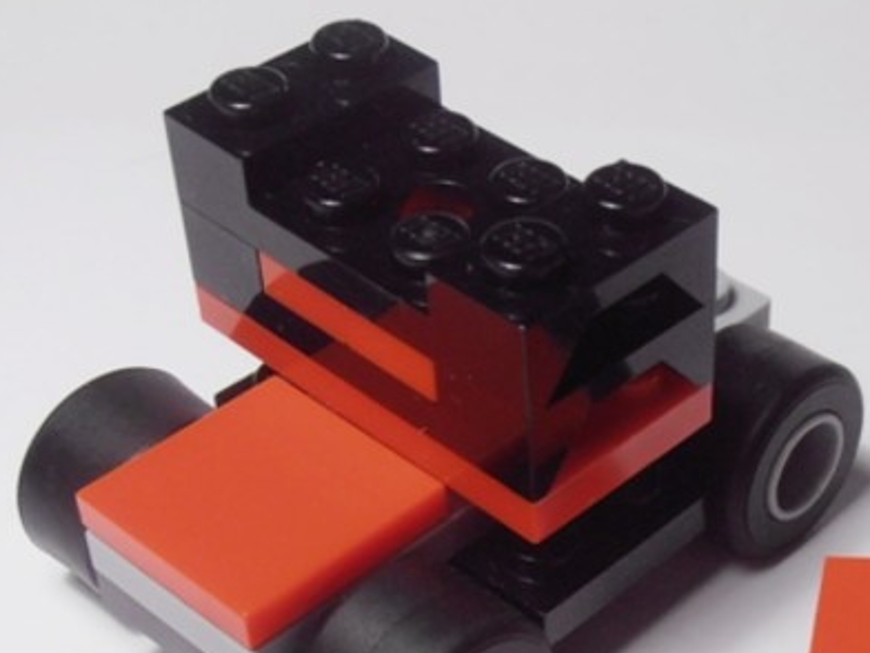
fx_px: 2136
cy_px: 616
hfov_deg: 22.7
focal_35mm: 85
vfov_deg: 17.1
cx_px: 704
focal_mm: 6.61
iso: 100
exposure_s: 1/50
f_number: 3.9
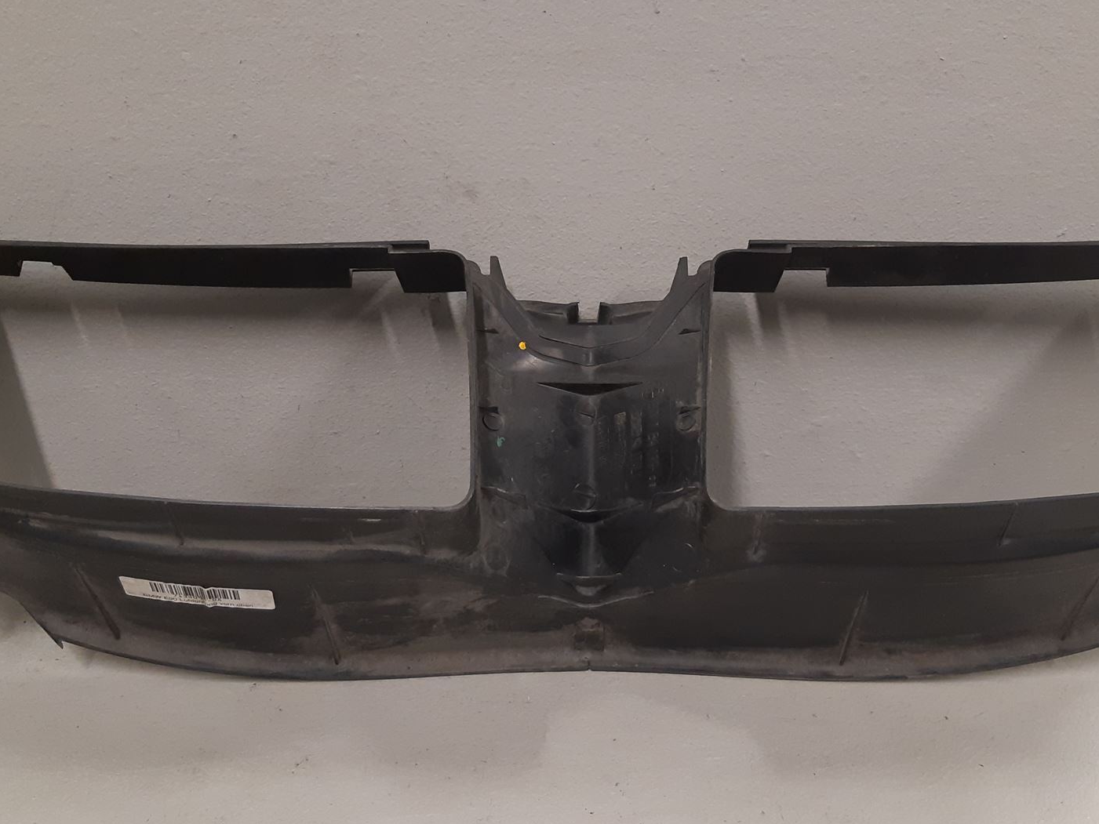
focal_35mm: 38
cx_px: 576
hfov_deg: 49.0
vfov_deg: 37.7
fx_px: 1207
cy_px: 375
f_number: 1.7
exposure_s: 1/50
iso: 200
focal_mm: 3.93
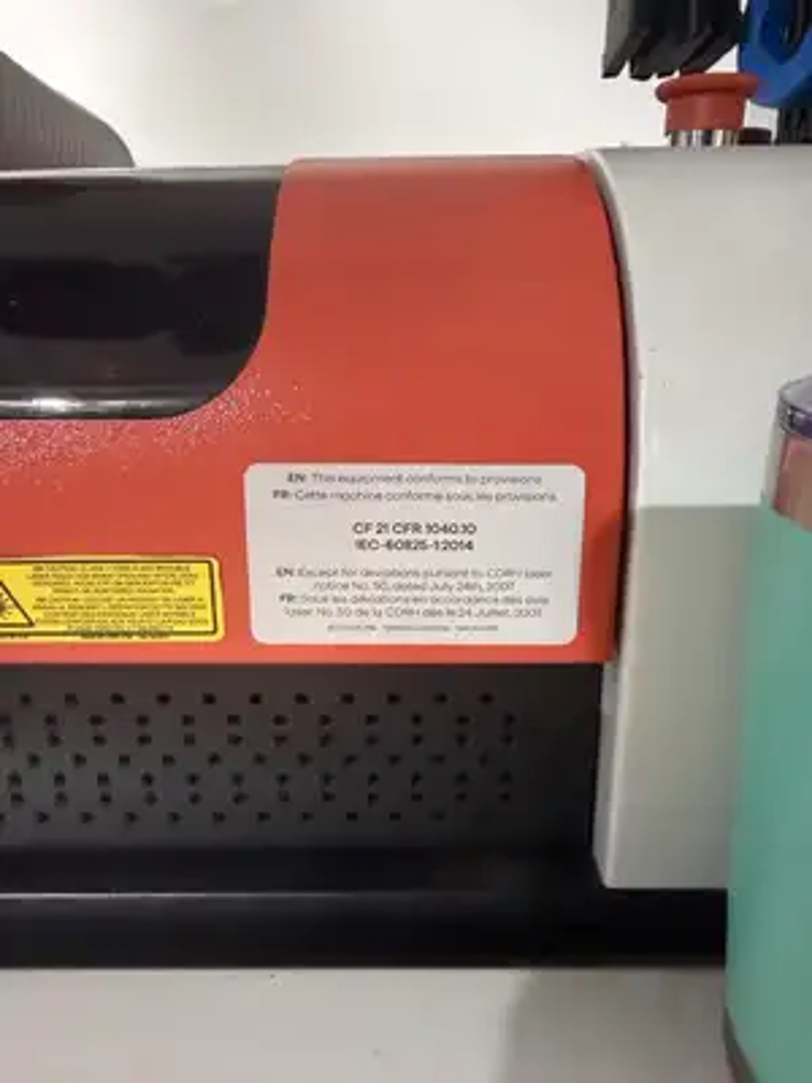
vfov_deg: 71.6
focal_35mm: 24
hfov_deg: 56.8
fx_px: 751
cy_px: 542
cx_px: 406
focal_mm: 2.2
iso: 640
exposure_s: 1/60
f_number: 2.2
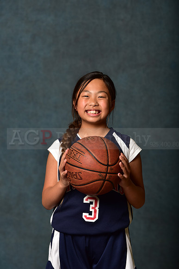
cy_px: 134
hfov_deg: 9.8
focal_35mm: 140
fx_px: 1043
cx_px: 90
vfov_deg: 14.7
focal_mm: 140
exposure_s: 1/250
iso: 200
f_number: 4.5
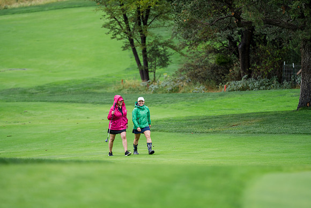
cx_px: 156
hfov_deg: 10.3
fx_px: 1728
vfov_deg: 6.9
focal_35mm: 200
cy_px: 104
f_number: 2.8
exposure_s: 1/1250
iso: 500
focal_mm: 200
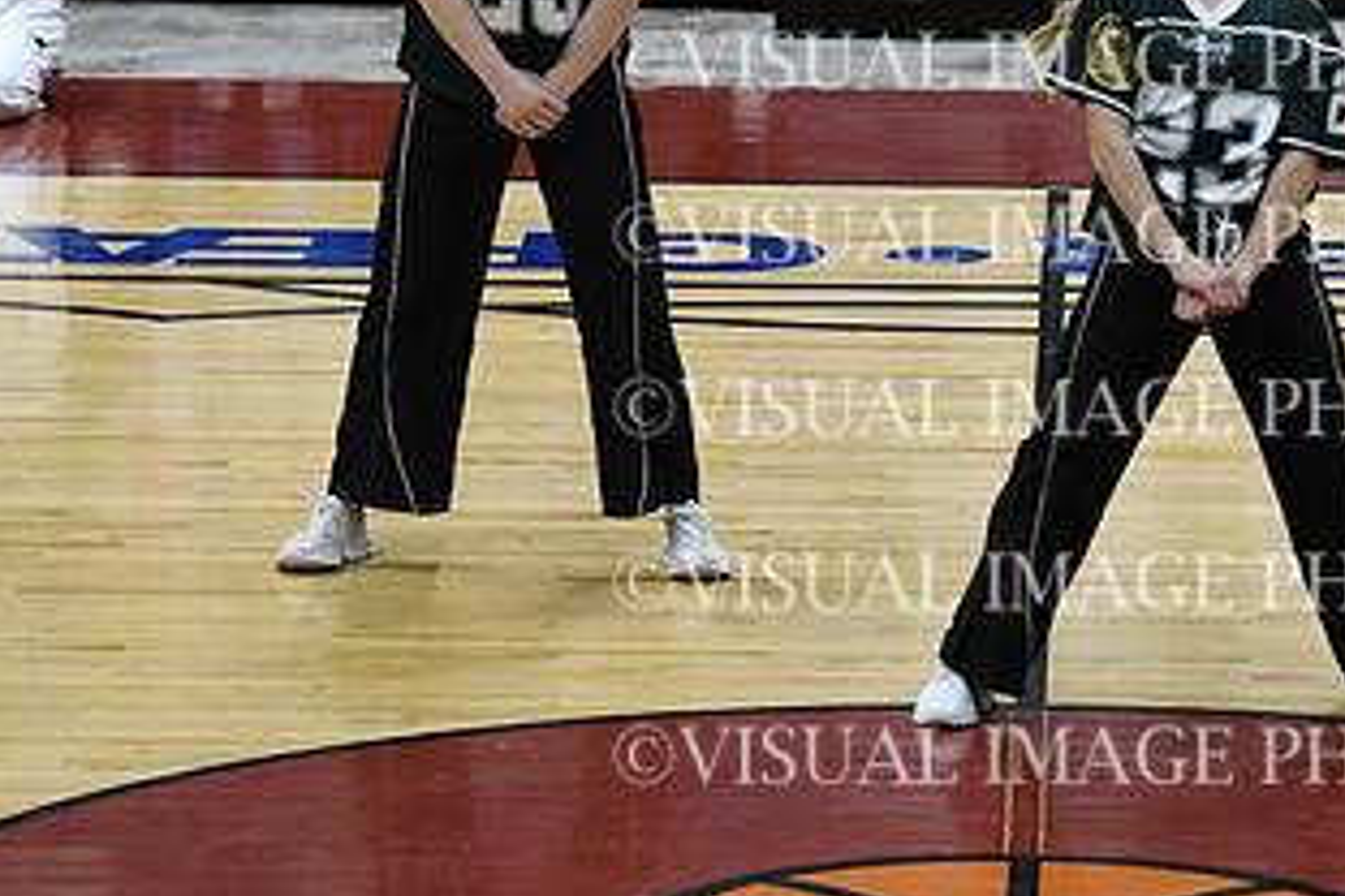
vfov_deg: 4.5
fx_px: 11469
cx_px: 1237
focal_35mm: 307
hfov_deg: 6.7
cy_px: 321
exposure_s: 1/400
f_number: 3.5
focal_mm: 110
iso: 3200
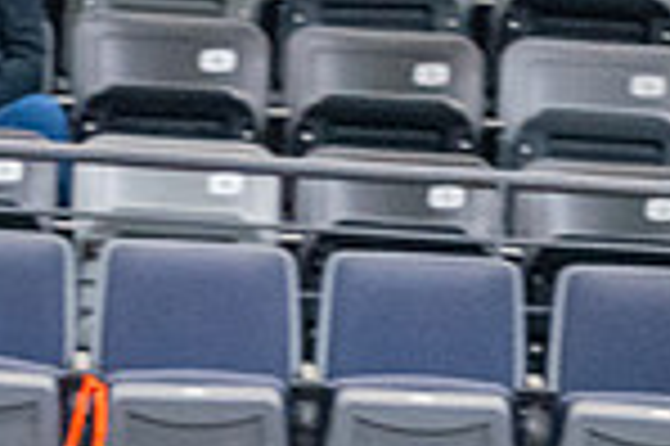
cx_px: 247
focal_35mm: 780
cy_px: 610
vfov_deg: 1.8
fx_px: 14501
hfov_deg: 2.6
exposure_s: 1/250
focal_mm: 200
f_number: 2.8
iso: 12800
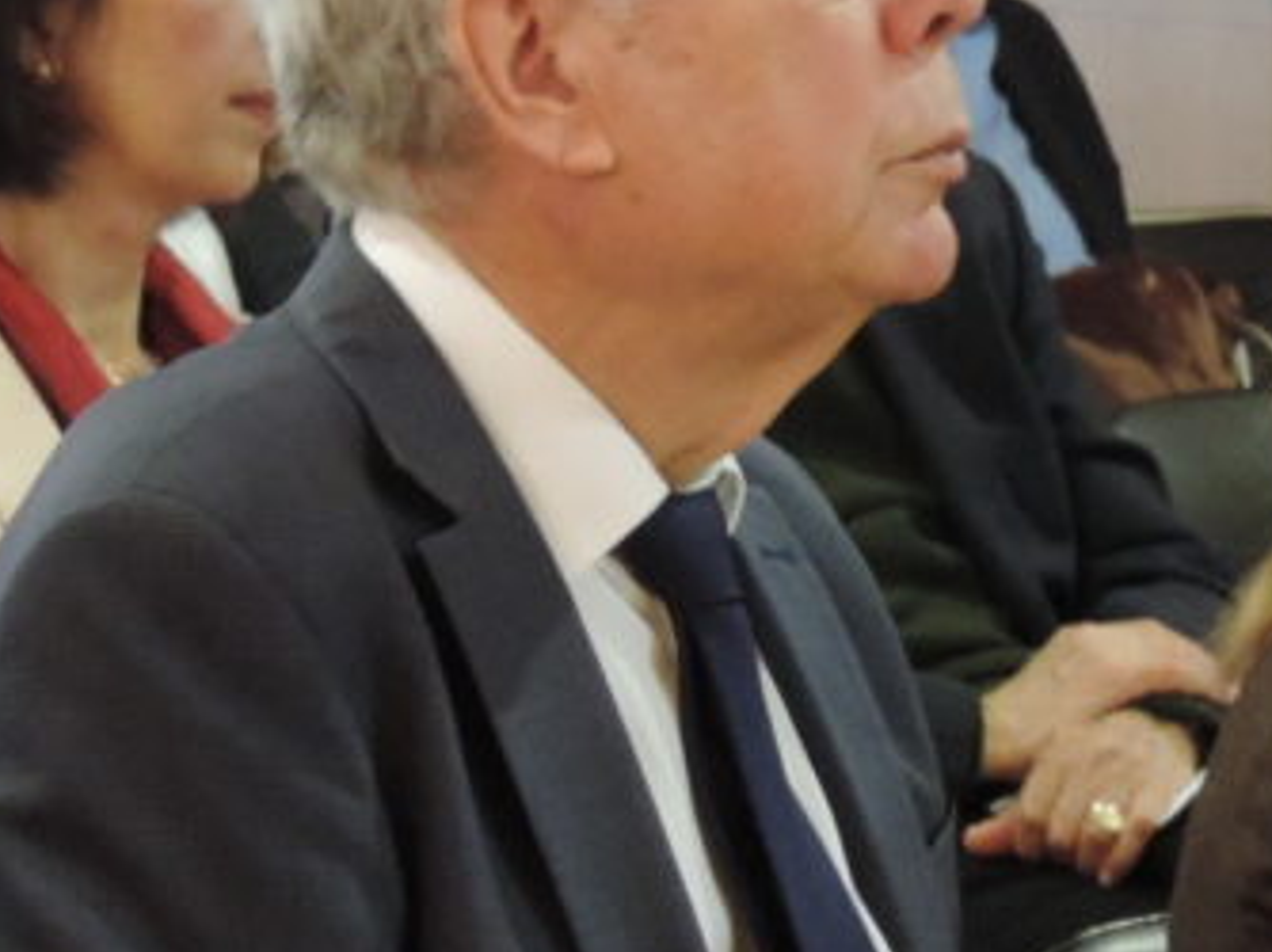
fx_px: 10135
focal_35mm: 276
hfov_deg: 7.2
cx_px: 350
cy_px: 632
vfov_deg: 5.4
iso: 800
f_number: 4.1
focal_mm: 16
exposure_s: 1/8
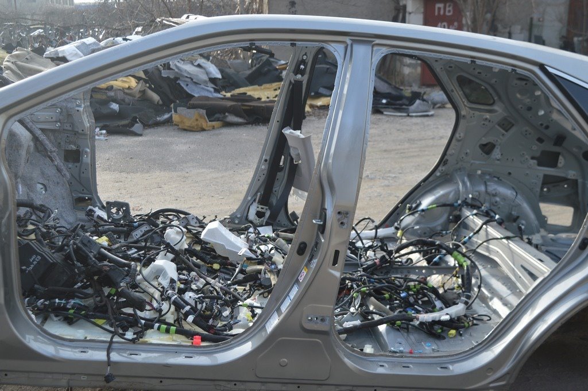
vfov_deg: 33.0
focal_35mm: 40
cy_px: 196
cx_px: 294
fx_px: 661
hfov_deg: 48.0
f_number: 5.6
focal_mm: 27
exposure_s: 1/125
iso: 125
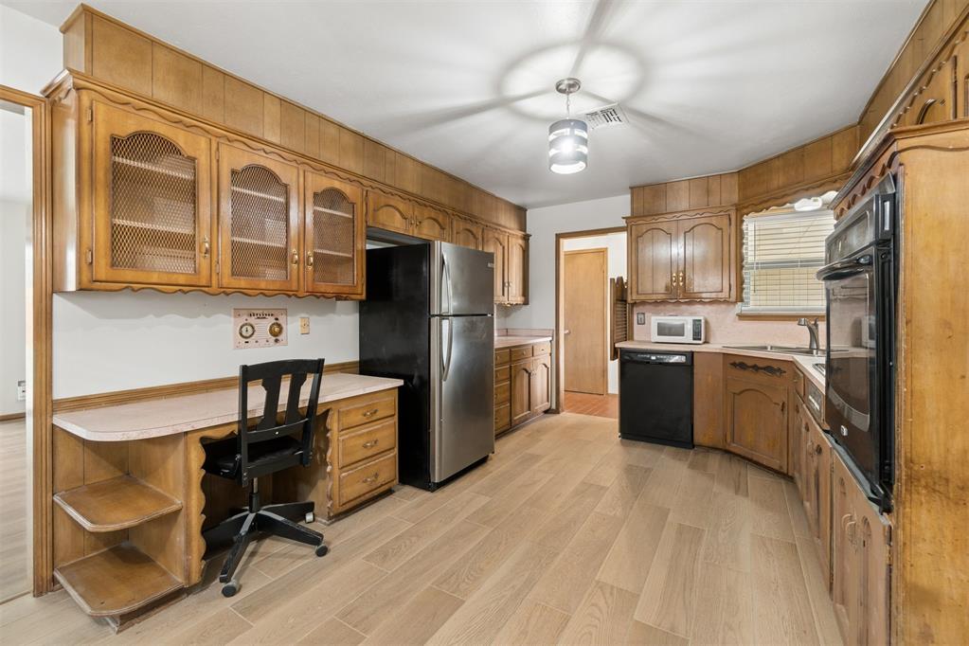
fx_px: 404
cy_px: 323
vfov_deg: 77.3
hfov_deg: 100.4
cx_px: 484
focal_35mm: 15
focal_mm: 10
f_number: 6.3
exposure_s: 1/15
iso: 200
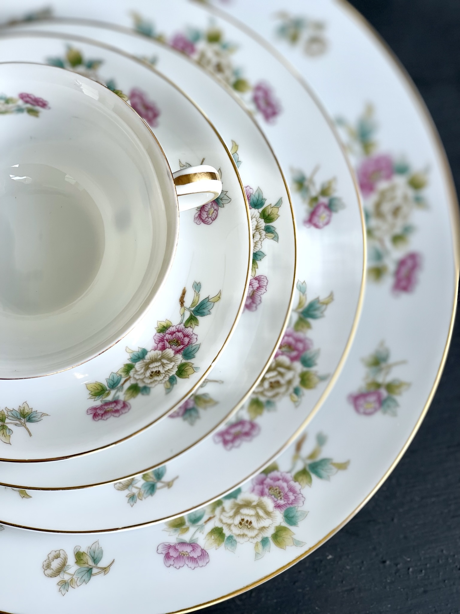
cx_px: 230
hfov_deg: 22.9
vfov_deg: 30.3
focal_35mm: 64
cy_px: 307
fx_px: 1134
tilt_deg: -81.4
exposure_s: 1/134
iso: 20
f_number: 2.2
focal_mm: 7.5
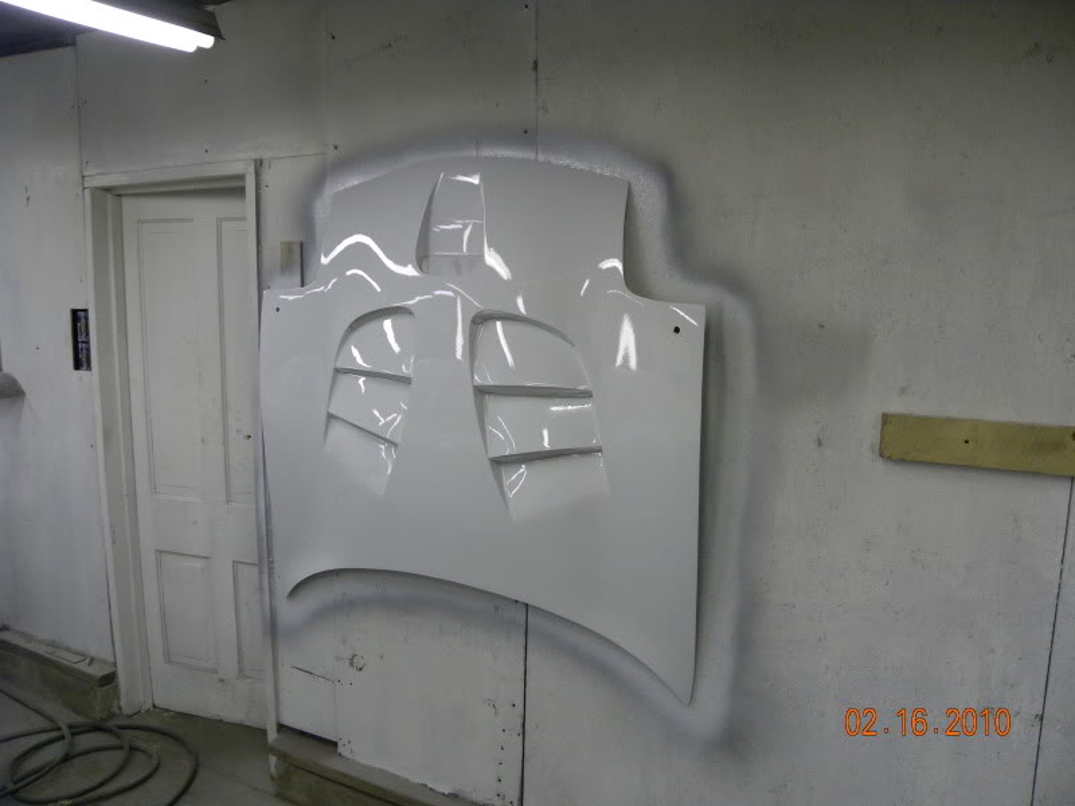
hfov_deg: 67.3
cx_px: 538
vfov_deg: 53.1
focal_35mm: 26
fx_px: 807
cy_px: 403
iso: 287
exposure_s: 1/92
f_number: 2.8
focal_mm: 4.6
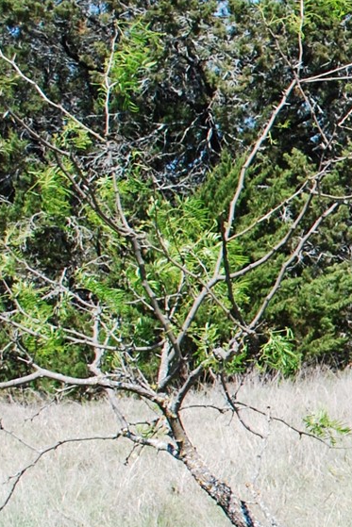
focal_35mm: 128
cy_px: 359
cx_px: 860
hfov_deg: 9.5
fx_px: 1876
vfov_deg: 16.0
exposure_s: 1/200
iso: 100
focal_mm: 22
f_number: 7.1
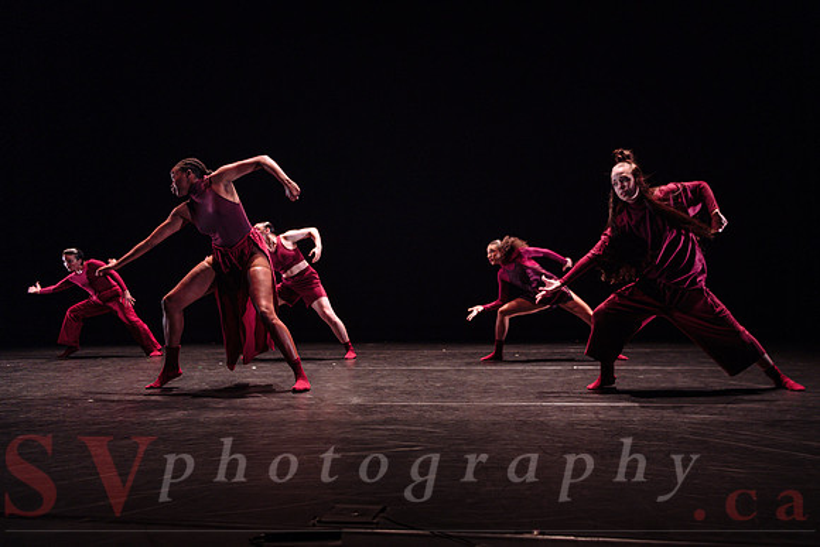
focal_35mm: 31
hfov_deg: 60.0
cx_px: 451
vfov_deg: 42.2
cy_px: 296
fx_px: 708
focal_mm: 28
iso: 1250
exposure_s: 1/200
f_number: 2.8
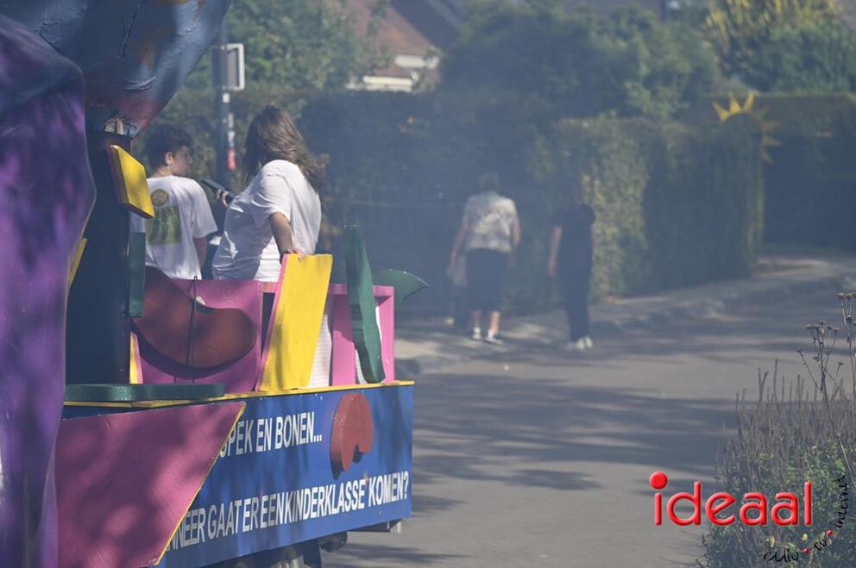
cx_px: 428
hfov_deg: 14.7
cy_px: 284
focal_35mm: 140
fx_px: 3325
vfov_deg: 9.8
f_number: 5
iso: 320
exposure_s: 1/1600
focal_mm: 140
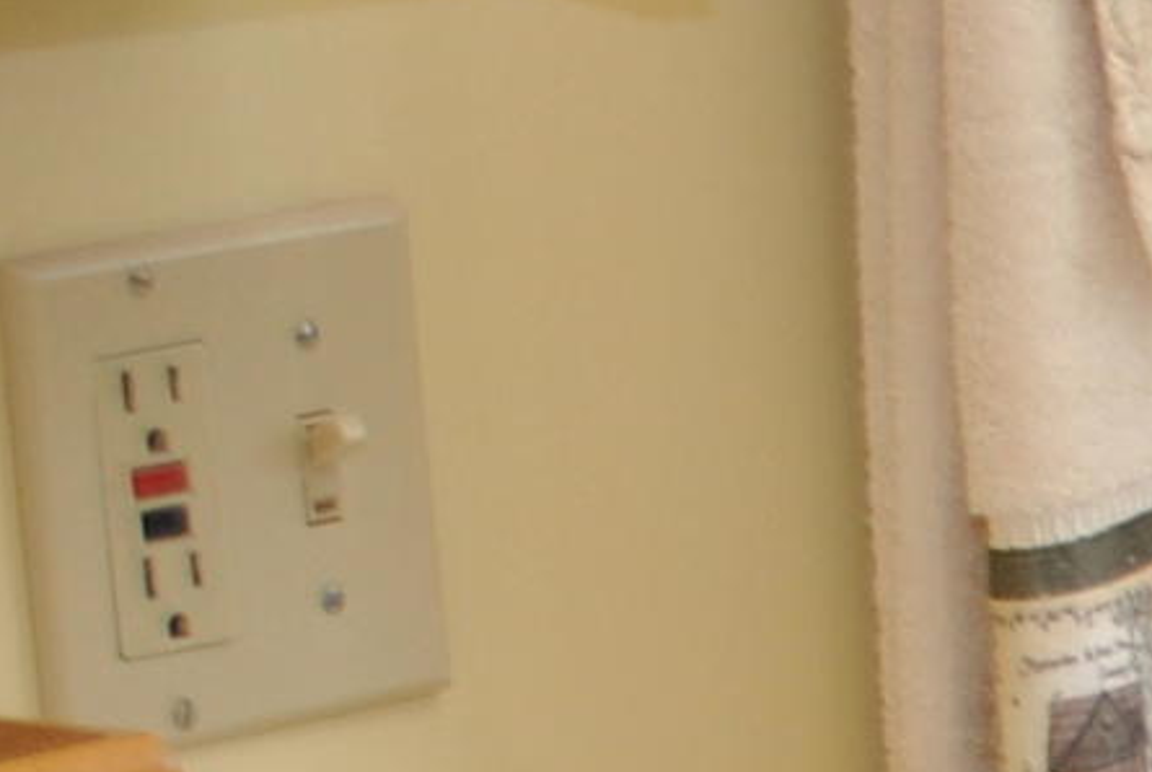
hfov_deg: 7.2
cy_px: 1824
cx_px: 3433
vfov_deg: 5.3
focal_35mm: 254
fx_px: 8139
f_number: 4.2
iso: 200
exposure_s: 1/60
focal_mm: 26
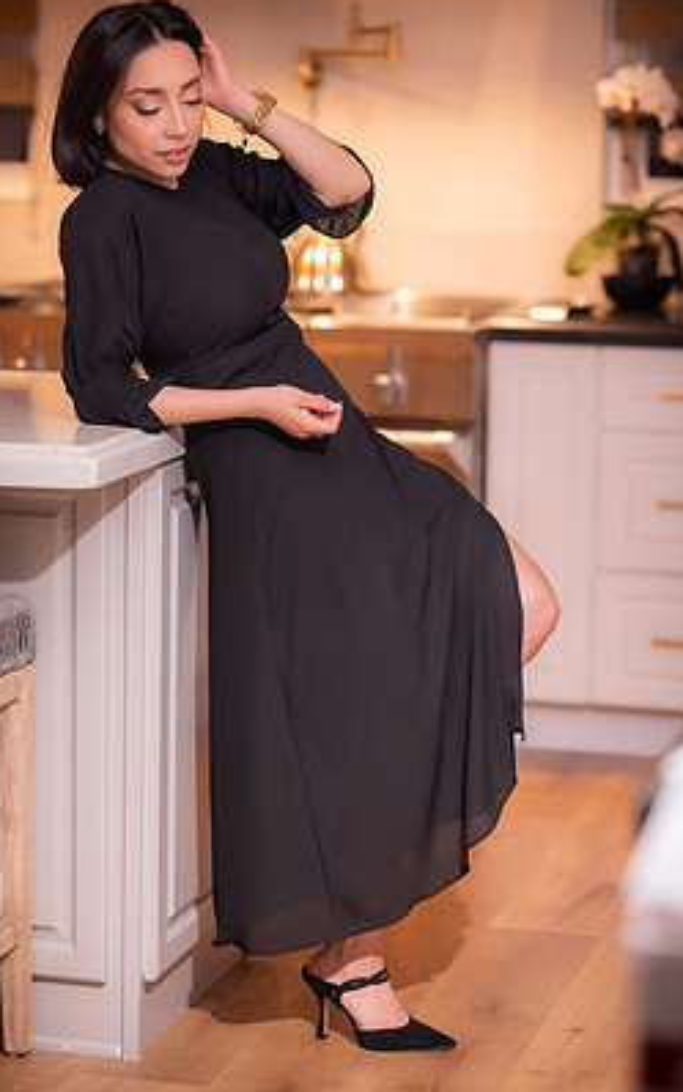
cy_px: 502
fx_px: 2917
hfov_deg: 13.4
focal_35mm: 98
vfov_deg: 21.2
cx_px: 315
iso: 1600
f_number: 2
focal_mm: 85
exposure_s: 1/640
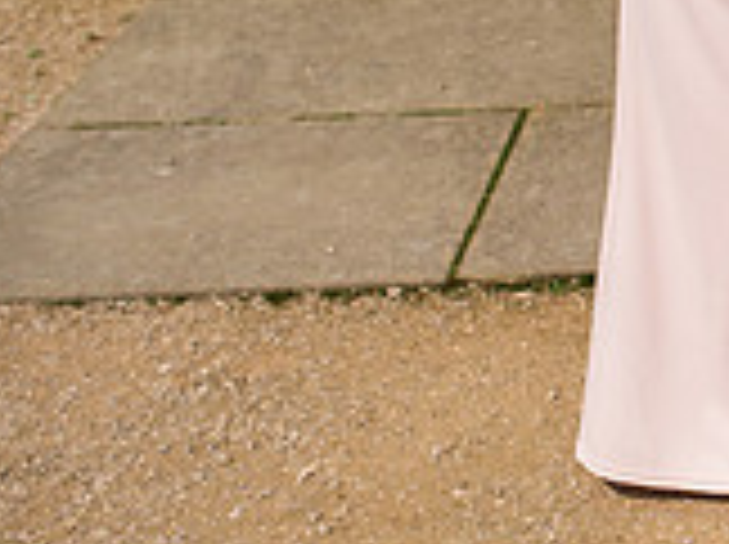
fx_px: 2860
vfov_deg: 10.5
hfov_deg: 13.0
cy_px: -259
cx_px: 1363
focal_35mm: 136
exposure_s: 1/2500
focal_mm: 35
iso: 100
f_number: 3.5
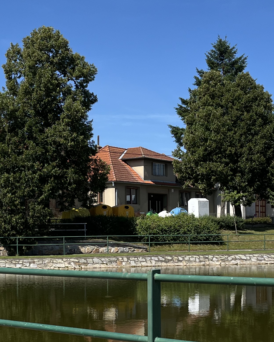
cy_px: 230
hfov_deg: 23.0
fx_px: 669
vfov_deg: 28.5
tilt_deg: +0.8
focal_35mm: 66
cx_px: 183
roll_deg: -0.1
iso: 50
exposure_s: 1/3623
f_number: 1.6
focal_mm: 5.1
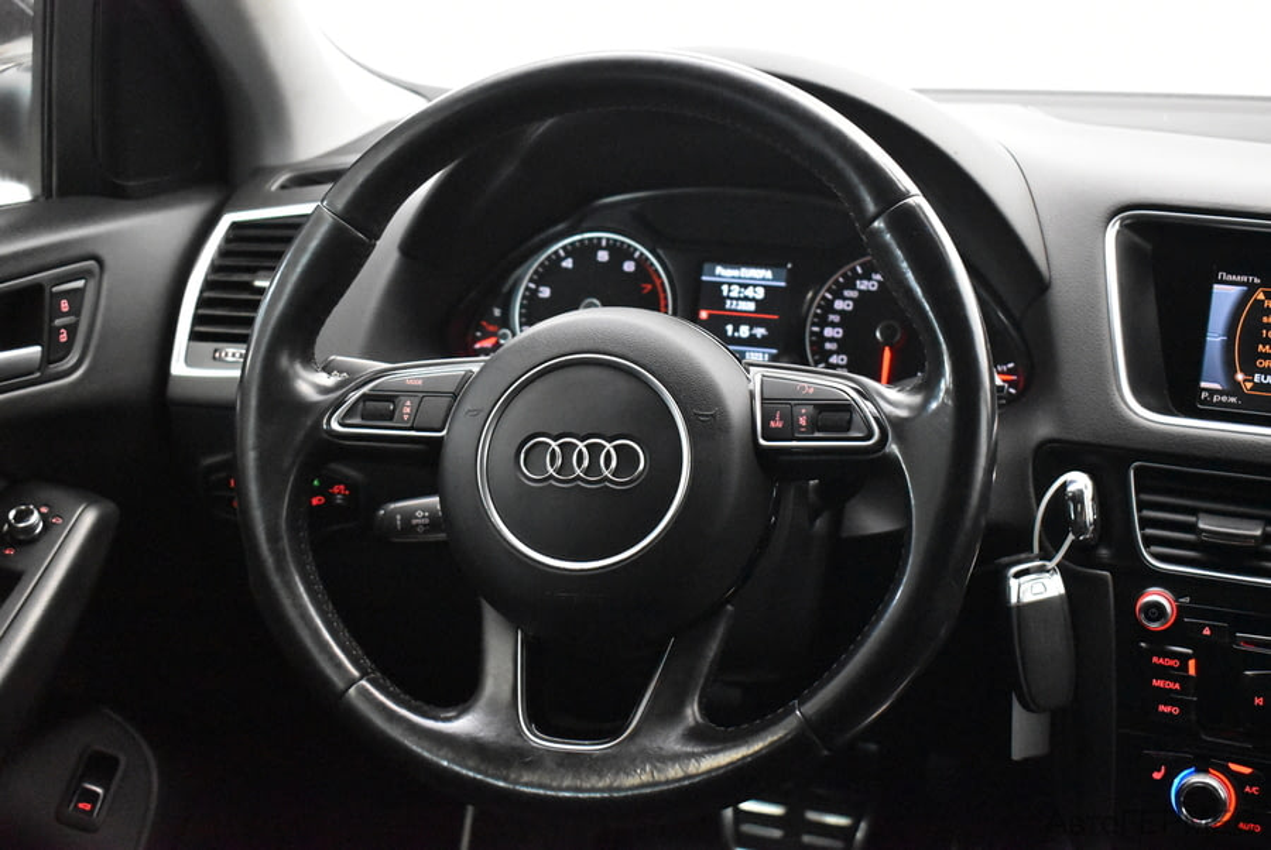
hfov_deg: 41.1
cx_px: 636
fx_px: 1696
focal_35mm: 48
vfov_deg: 28.1
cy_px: 425
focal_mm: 32
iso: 9000
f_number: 4.5
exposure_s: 1/50
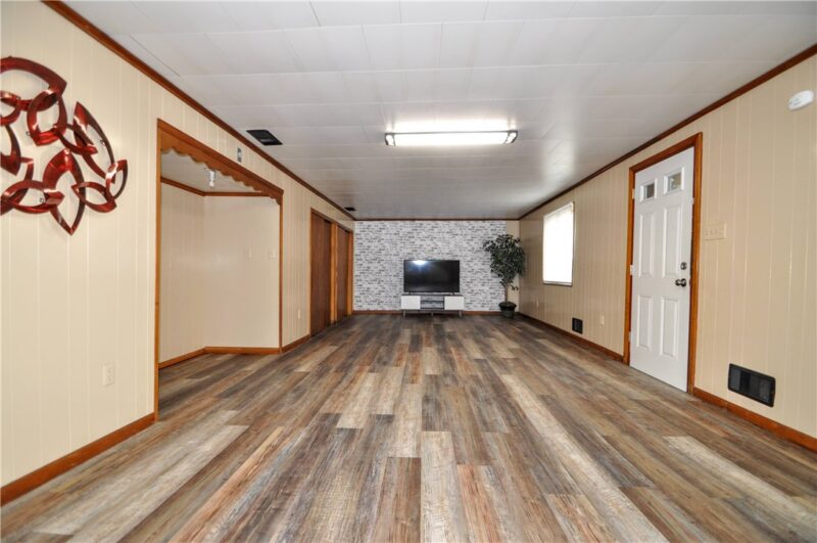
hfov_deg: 100.5
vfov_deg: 77.2
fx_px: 340
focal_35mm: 15
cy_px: 272
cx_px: 408
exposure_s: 1/60
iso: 320
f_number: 4.5
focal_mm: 10
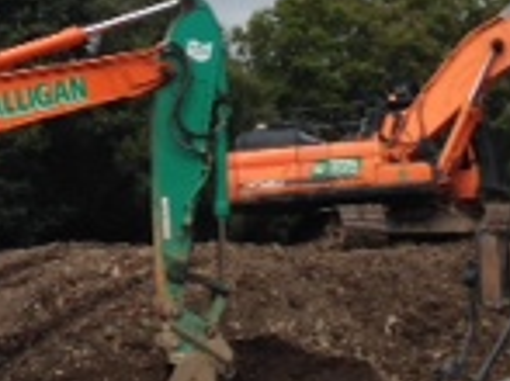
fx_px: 2120
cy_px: -145
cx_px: -45
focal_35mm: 144
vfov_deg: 10.0
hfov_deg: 13.5
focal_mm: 4.12
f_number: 2.4
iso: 50
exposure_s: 1/1085
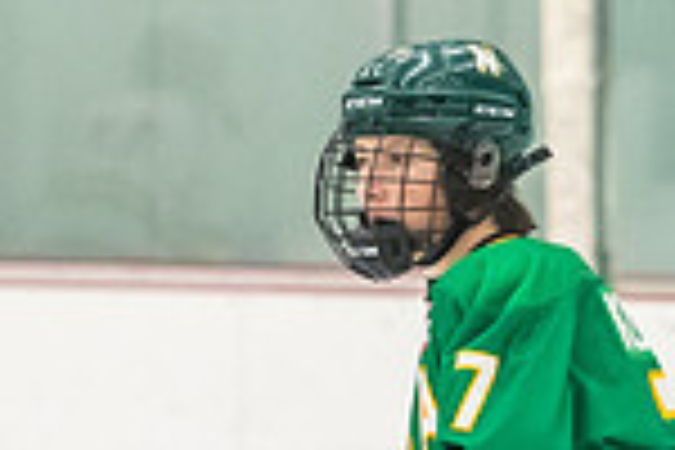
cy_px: 685
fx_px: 14136
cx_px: 618
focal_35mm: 754
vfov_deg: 1.8
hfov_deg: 2.7
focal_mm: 130
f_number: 2.8
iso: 3200
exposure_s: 1/800
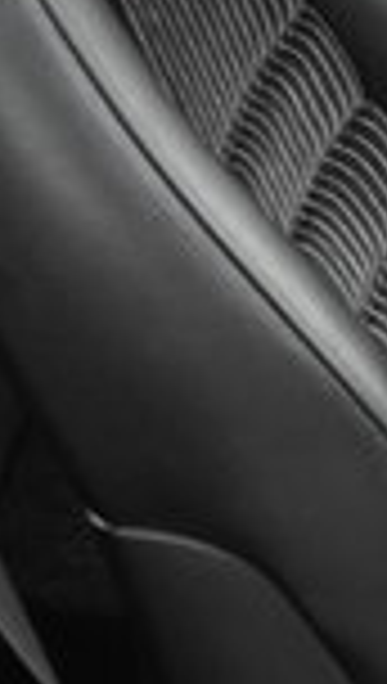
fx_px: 2688
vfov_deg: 14.3
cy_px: 40
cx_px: 1001
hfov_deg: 7.6
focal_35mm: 148
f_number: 8
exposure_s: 1/30
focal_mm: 28
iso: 1250
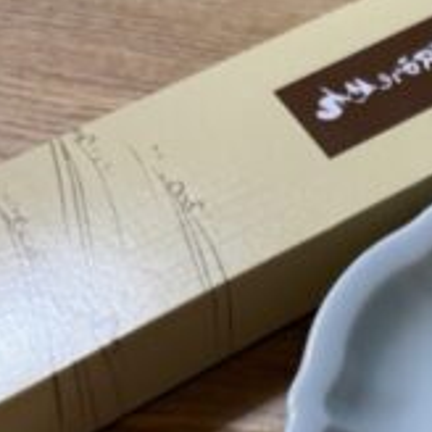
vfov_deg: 24.8
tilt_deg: -54.8
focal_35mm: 68
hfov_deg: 23.4
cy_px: 366
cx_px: 502
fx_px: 960
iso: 100
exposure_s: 1/75
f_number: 1.6
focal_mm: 5.96
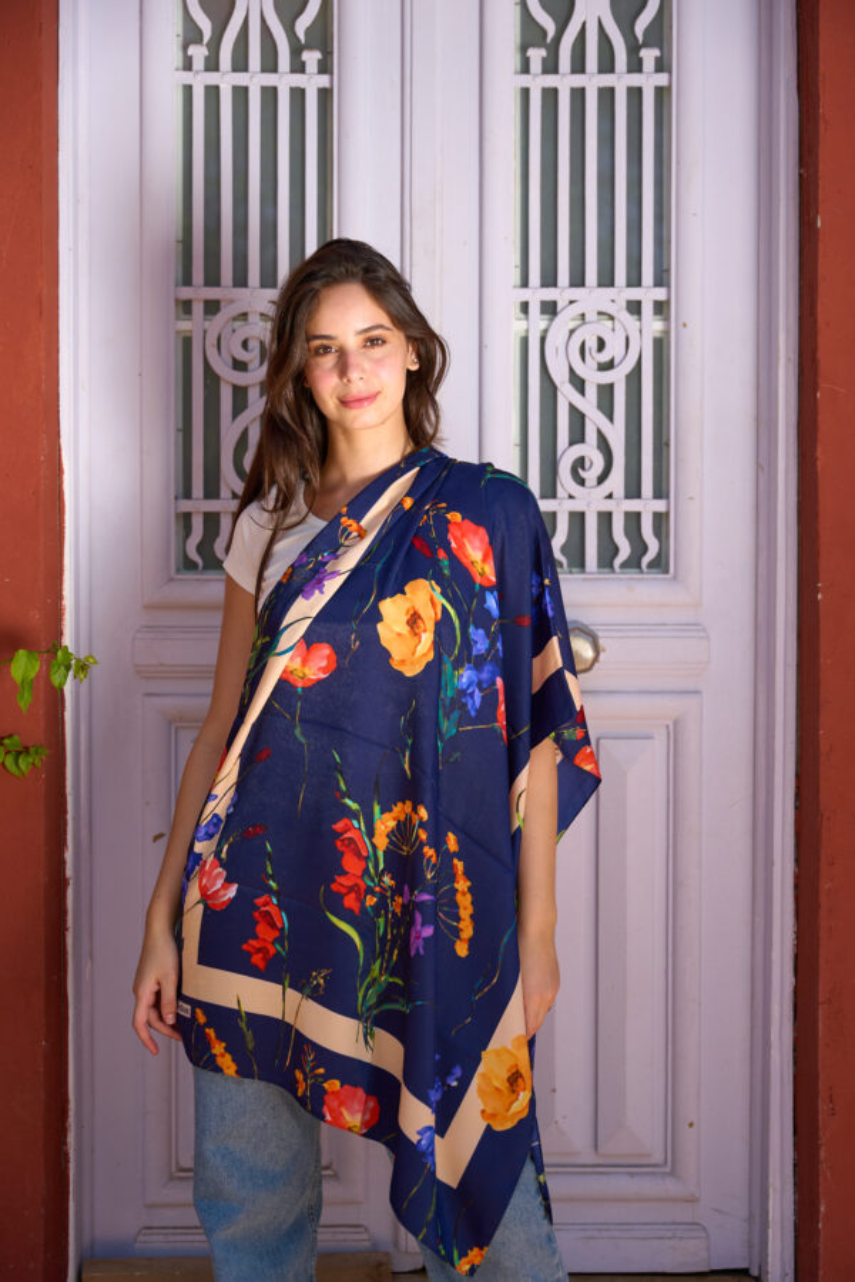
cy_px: 641
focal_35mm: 48
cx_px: 428
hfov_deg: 28.1
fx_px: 1710
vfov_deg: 41.1
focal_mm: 48
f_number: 2.8
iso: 400
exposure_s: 1/2500
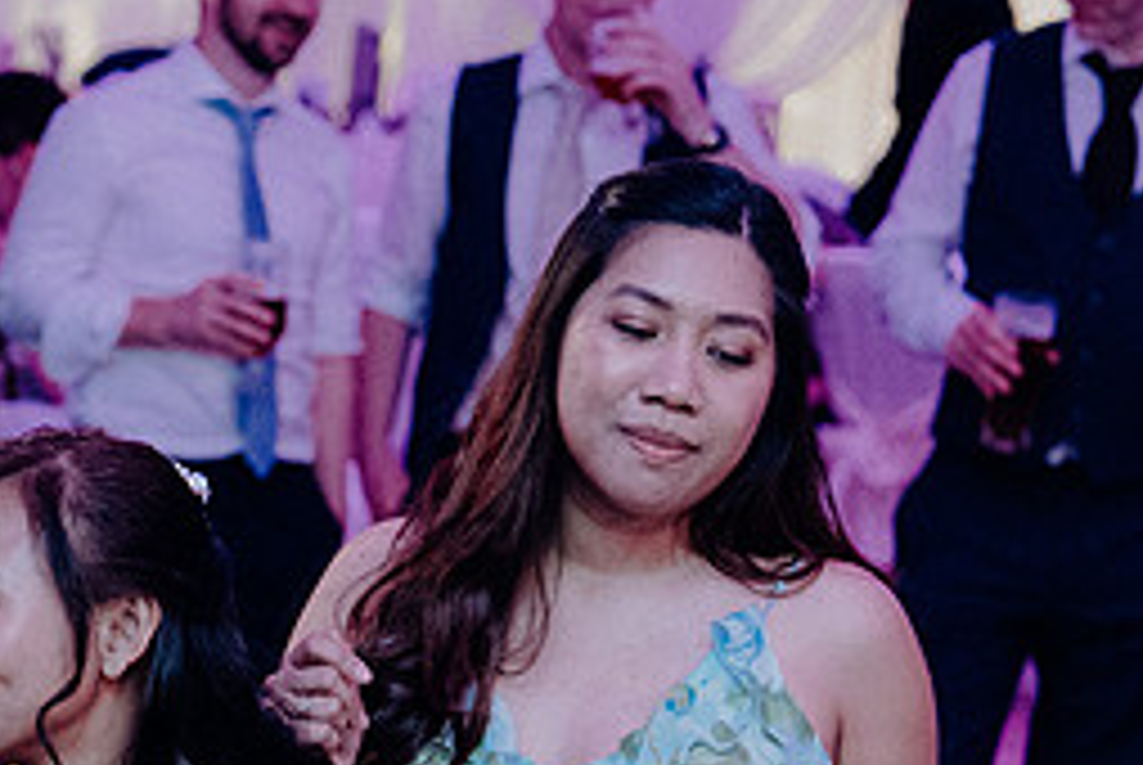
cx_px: -27
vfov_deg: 6.0
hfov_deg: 9.0
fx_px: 7247
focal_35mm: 228
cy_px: 790
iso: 3200
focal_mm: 67
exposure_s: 1/160
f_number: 3.5
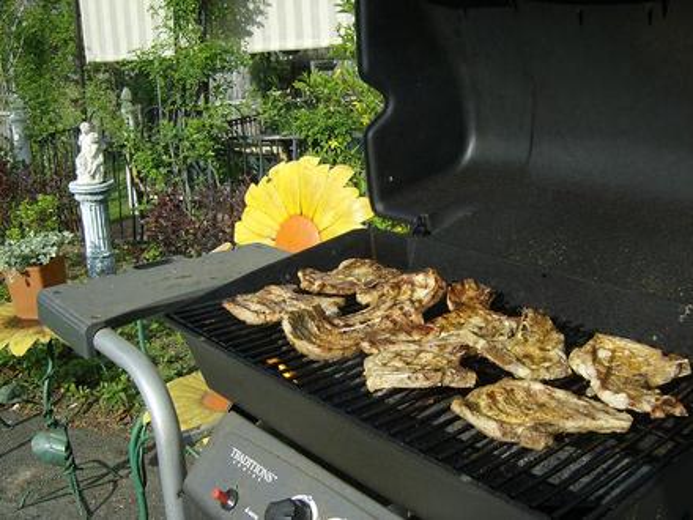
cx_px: 346
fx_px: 721
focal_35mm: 36
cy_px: 260
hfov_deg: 51.4
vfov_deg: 39.7
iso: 100
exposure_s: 1/366
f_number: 4.7
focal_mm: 6
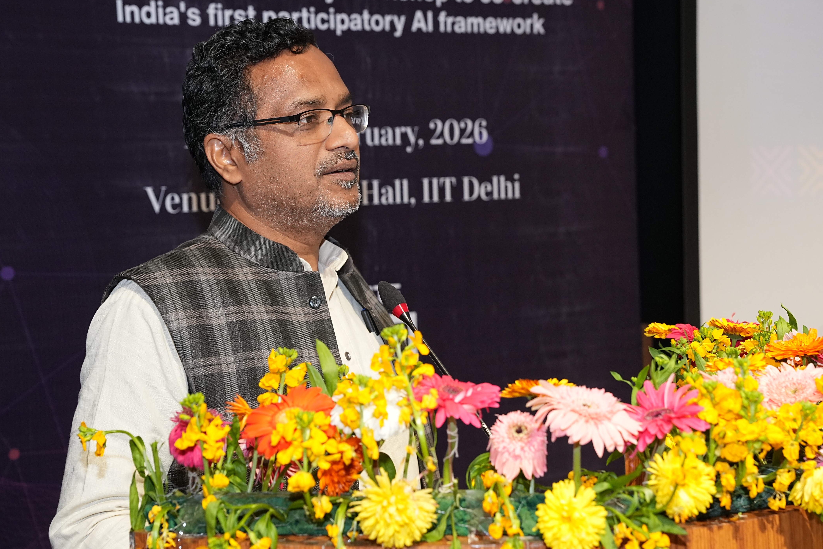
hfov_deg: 25.1
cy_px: 271
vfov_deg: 16.9
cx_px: 443
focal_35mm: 81
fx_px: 1846
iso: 2500
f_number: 5.6
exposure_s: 1/160
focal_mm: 73.7
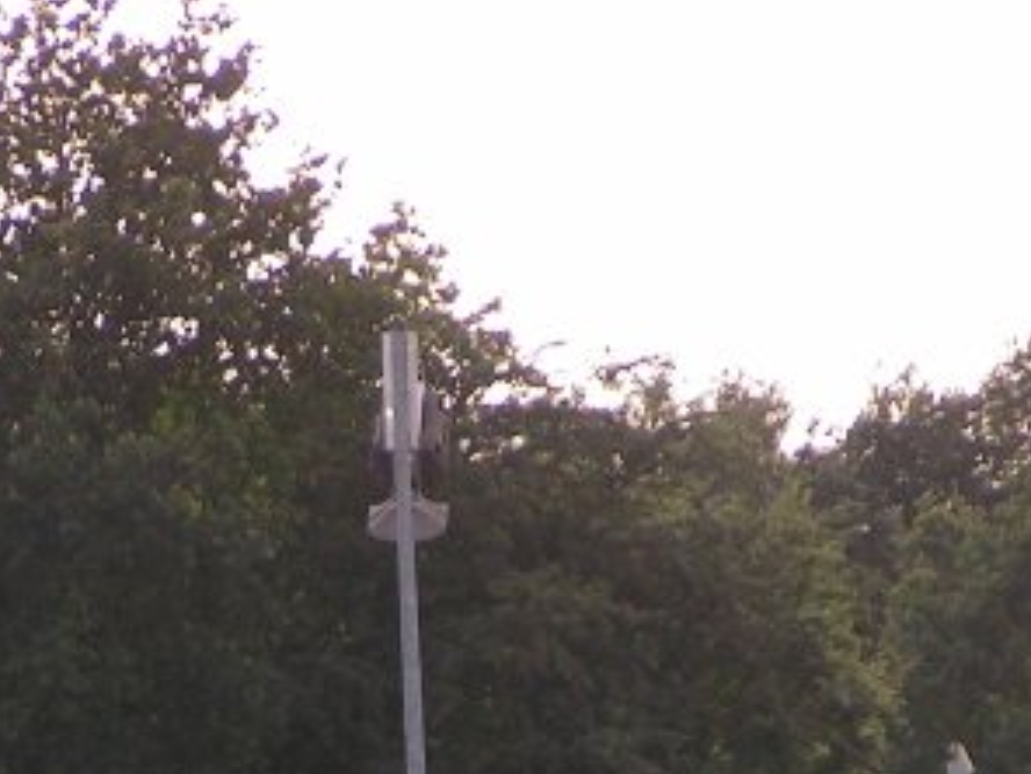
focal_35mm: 556
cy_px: 1029
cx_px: 324
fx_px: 16560
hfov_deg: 3.6
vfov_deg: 2.7
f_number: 3.5
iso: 64
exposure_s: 1/250
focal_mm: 31.5
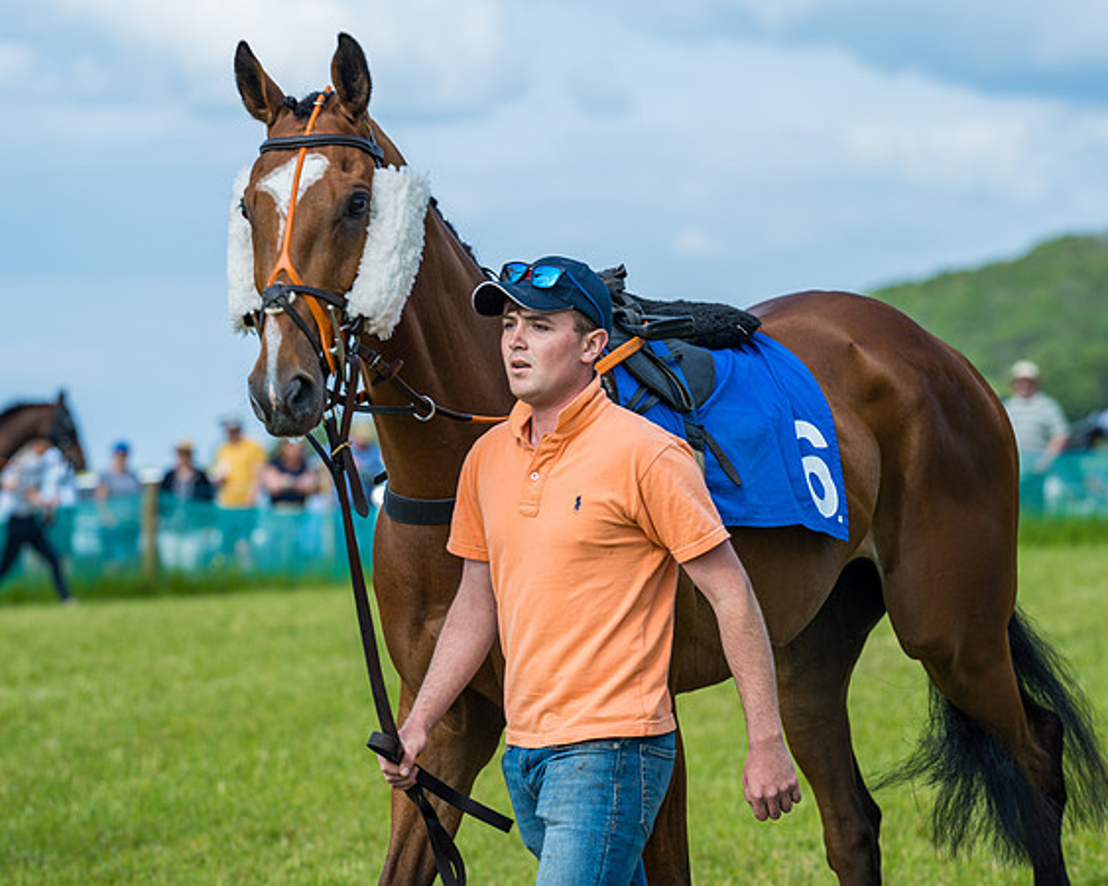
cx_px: 514
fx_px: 5275
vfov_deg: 9.6
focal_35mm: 161
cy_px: 451
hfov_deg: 12.0
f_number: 4
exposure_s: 1/400
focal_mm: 135
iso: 50
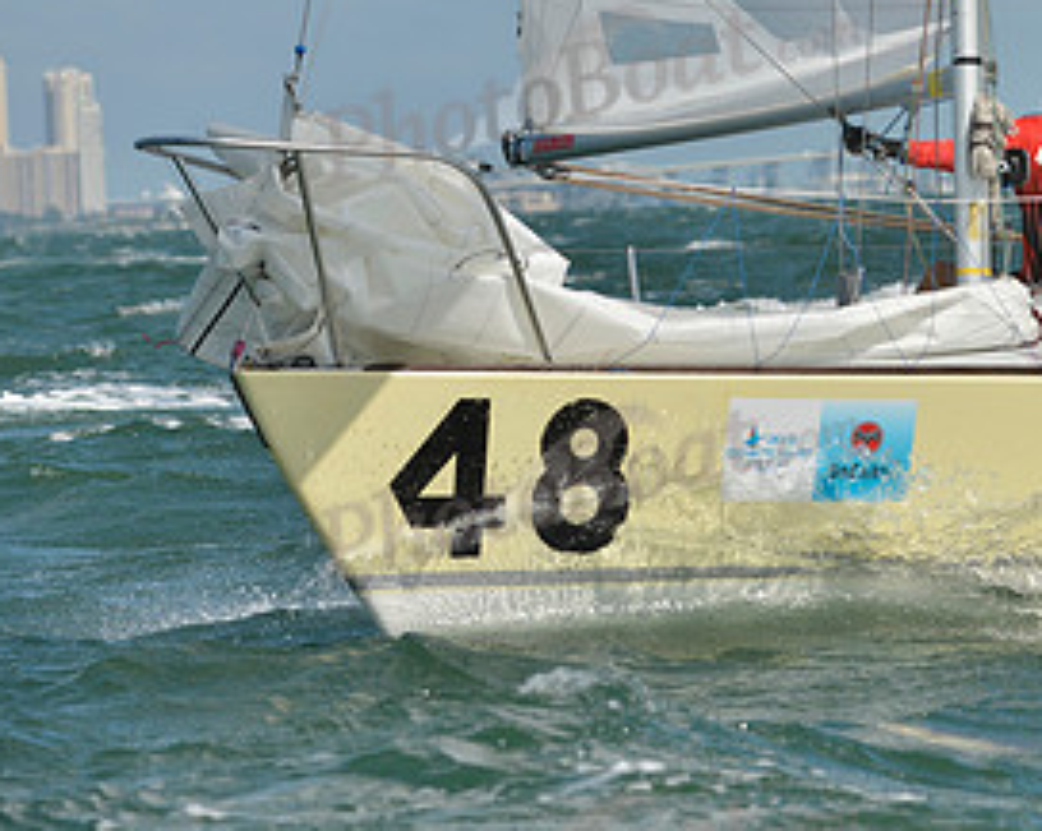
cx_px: 1061
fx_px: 12353
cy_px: 232
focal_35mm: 401
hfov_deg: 4.8
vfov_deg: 3.9
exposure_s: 1/1250
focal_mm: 200
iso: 280
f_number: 8
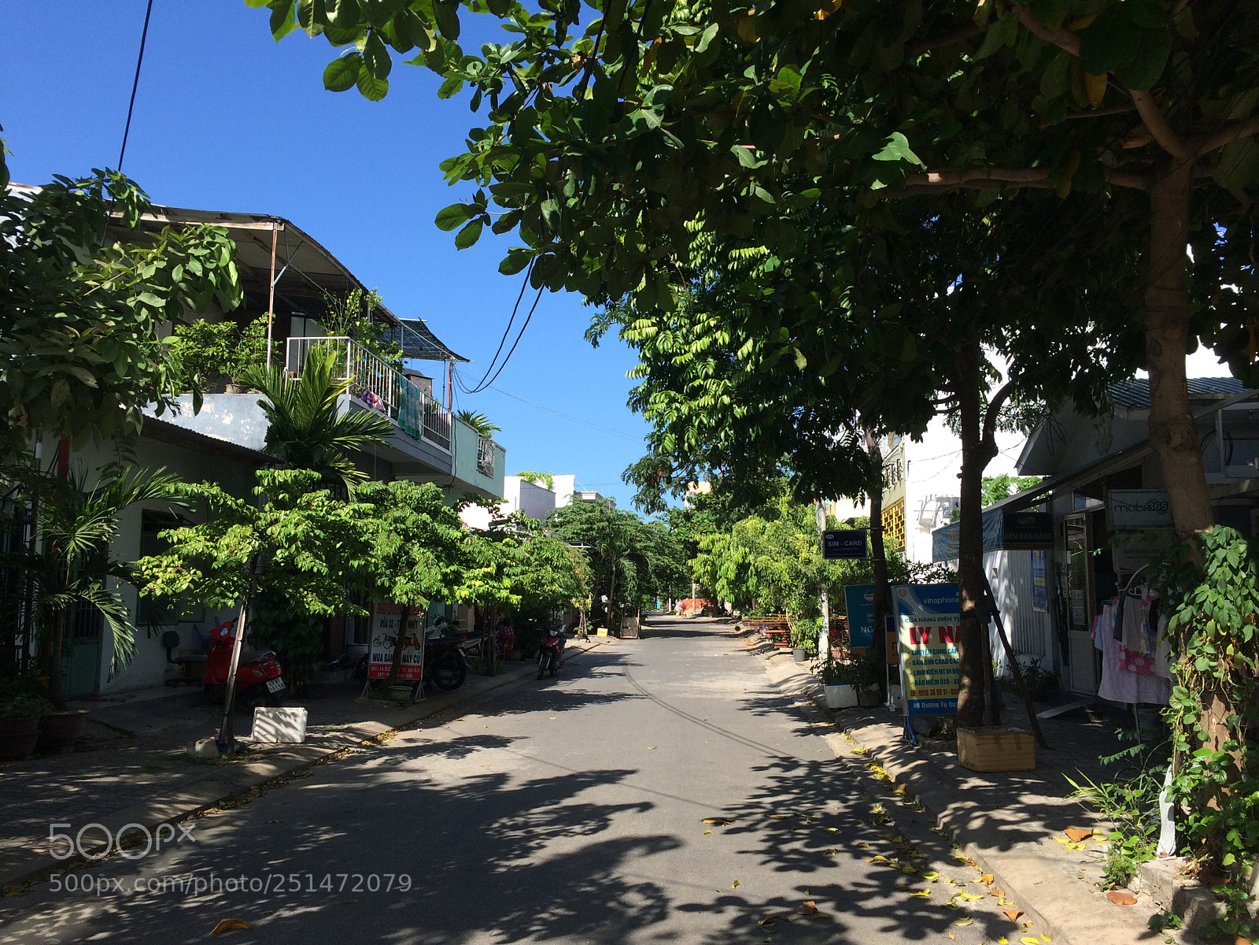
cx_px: 630
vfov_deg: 48.2
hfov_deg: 61.7
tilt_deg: +7.6
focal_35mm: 29
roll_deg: +0.0
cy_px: 472
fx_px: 1055
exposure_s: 1/1282
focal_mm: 4.15
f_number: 2.2
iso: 32
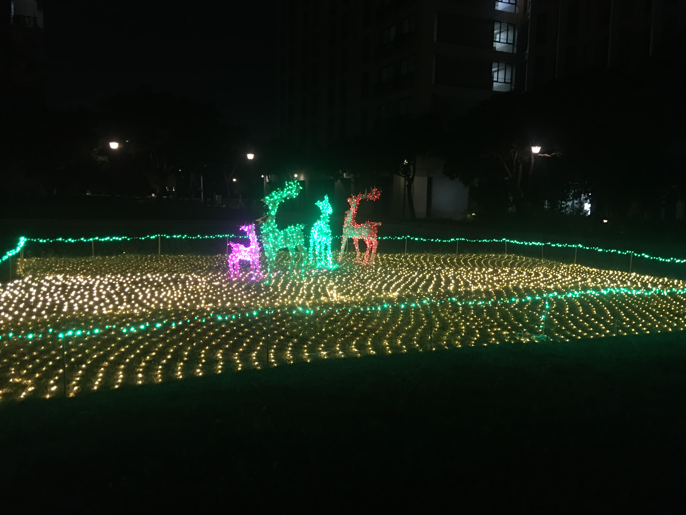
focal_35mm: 29
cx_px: 343
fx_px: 575
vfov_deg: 48.2
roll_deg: -1.2
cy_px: 258
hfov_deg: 61.7
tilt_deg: -6.0
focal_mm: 4.15
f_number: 2.2
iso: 50
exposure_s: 1/4
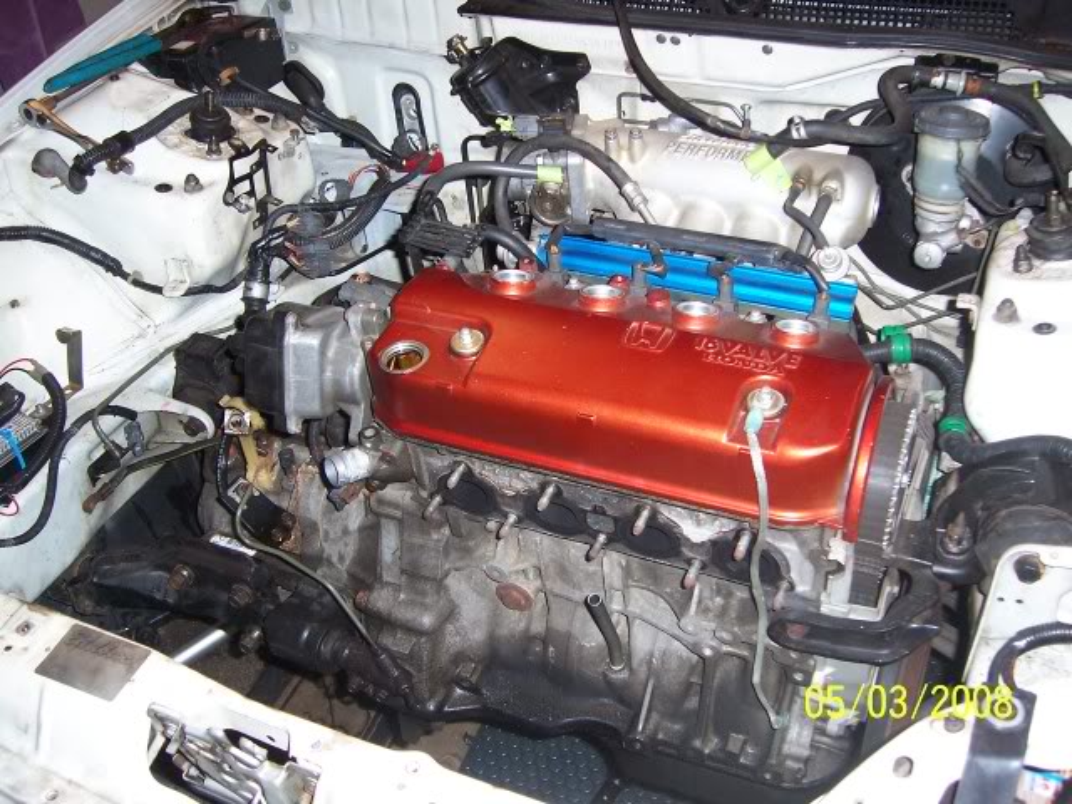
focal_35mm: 36
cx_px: 536
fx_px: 1115
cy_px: 402
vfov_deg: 39.7
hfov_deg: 51.4
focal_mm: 6
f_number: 3
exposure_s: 1/60
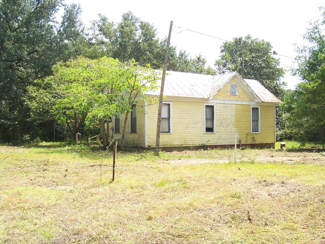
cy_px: 122
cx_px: 162
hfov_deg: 46.8
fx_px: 376
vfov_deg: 36.0
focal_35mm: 40
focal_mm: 6.7
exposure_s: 1/320
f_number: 2.8
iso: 80
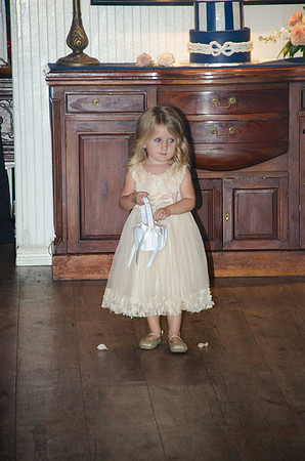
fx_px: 2585
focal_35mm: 202
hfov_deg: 6.8
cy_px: 230
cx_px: 152
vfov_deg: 10.2
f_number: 5.6
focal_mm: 135
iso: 400
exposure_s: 1/60
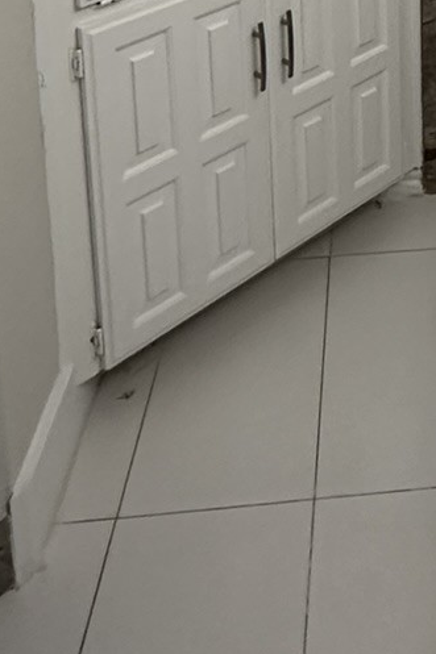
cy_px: -226
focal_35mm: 60
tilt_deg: -10.5
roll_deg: -0.9
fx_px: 1091
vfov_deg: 27.2
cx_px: 511
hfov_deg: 21.2
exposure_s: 1/120
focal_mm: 2.22
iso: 250
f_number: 2.2
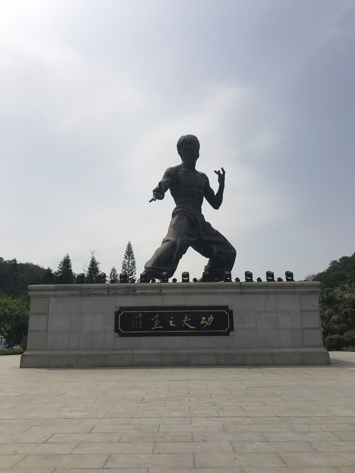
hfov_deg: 49.7
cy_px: 236
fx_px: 383
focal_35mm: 28
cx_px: 178
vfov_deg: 63.4
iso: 20
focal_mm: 3.99
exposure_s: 1/5988
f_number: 1.8
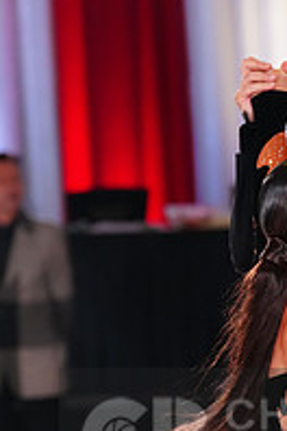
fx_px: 3790
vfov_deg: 6.5
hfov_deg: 4.3
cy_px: 442
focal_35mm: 317
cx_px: 360
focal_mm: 108
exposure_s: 1/640
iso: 3200
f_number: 3.2
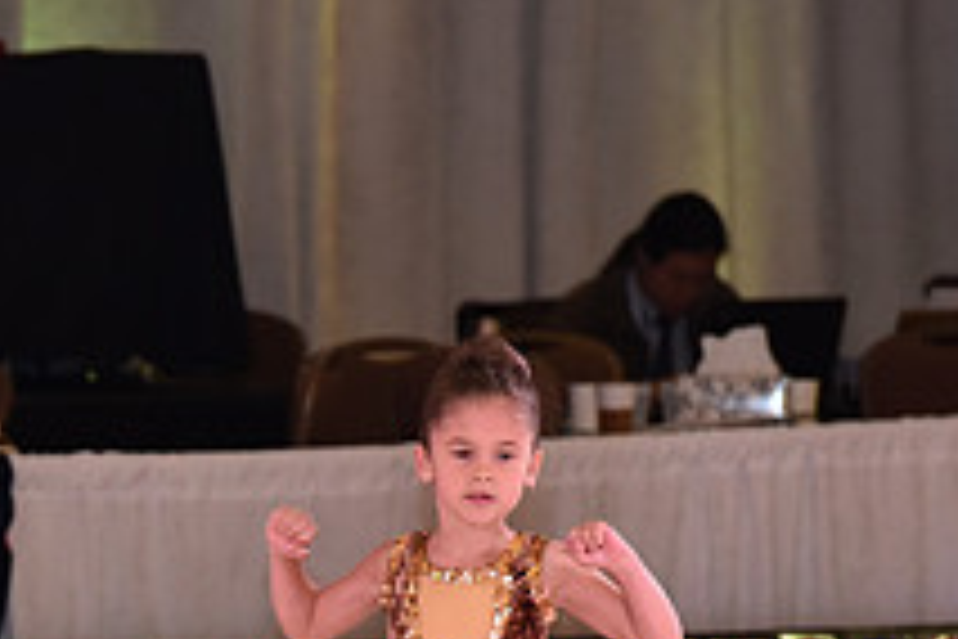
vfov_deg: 2.6
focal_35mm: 531
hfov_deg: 3.9
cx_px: -175
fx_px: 14129
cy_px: 821
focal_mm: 195
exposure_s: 1/250
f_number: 5
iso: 1600
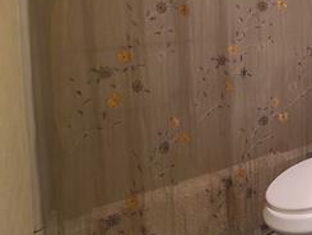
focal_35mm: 34
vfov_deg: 37.7
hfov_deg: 39.8
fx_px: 307
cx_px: 368
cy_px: 5
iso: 100
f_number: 2.2
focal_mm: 2.2
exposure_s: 1/120
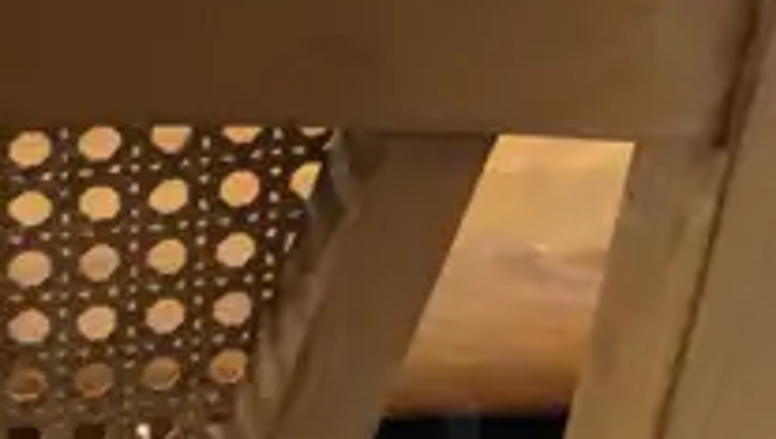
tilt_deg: -29.6
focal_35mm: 156
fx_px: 3214
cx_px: -86
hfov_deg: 13.5
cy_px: 1088
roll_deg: +1.5
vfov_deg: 7.3
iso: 80
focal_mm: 4.15
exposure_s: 1/17
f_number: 2.2
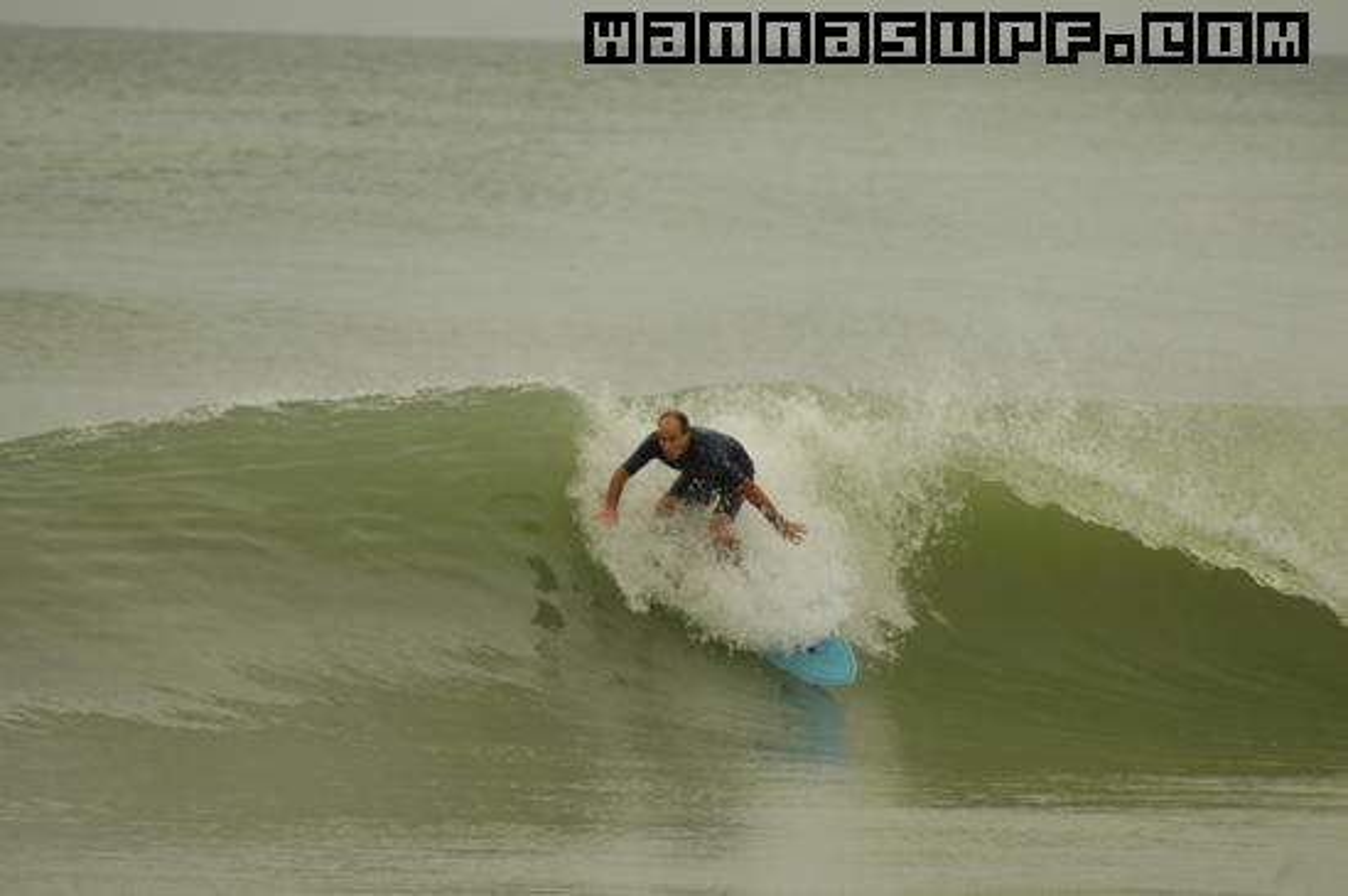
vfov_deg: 3.0
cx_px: 674
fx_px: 16835
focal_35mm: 450
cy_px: 448
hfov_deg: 4.6
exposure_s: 1/640
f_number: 6
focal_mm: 300
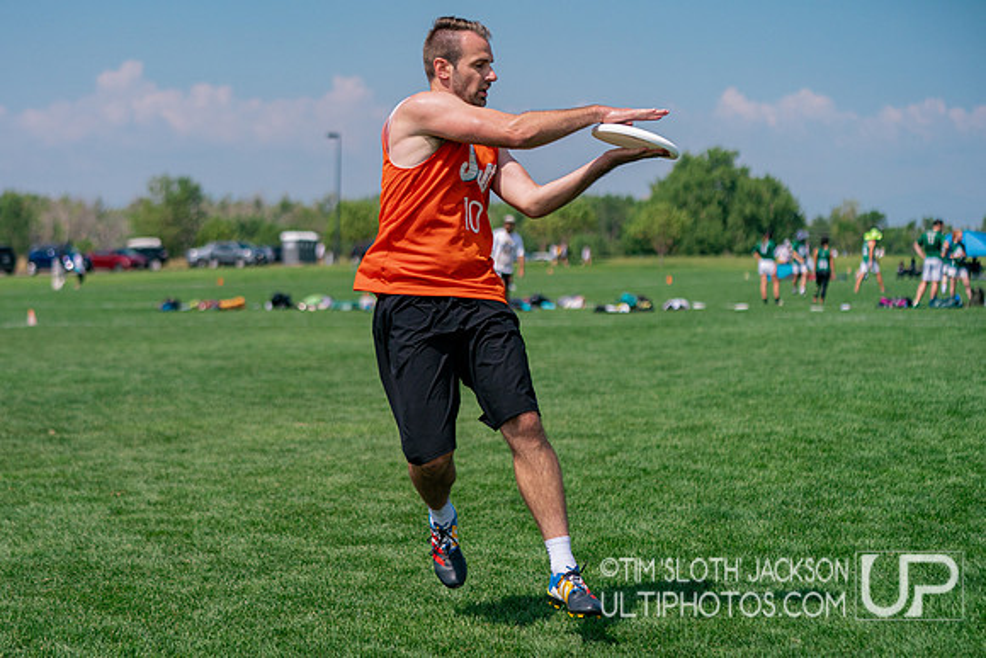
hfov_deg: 24.2
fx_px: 2302
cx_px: 426
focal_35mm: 84
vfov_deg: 16.3
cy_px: 374
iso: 640
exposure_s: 1/16000
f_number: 2.8
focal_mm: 74
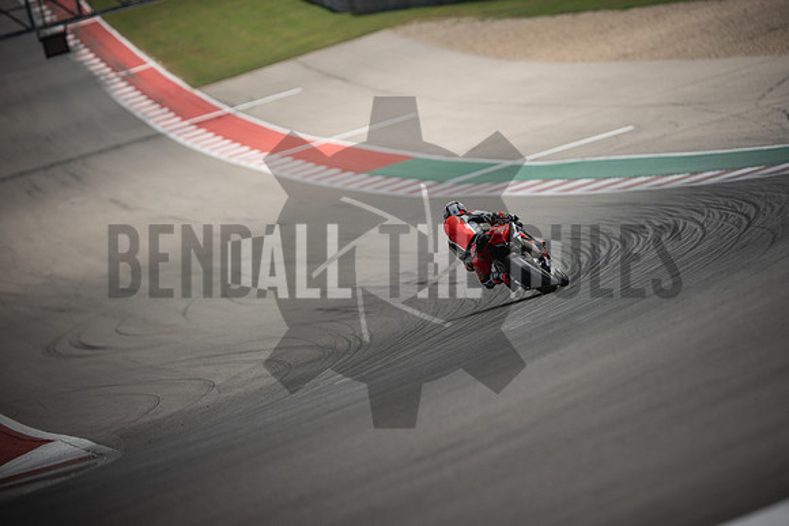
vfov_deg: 4.6
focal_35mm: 300
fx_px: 6576
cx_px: 394
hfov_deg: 6.9
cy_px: 263
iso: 200
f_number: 2
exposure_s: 1/4000
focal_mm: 200
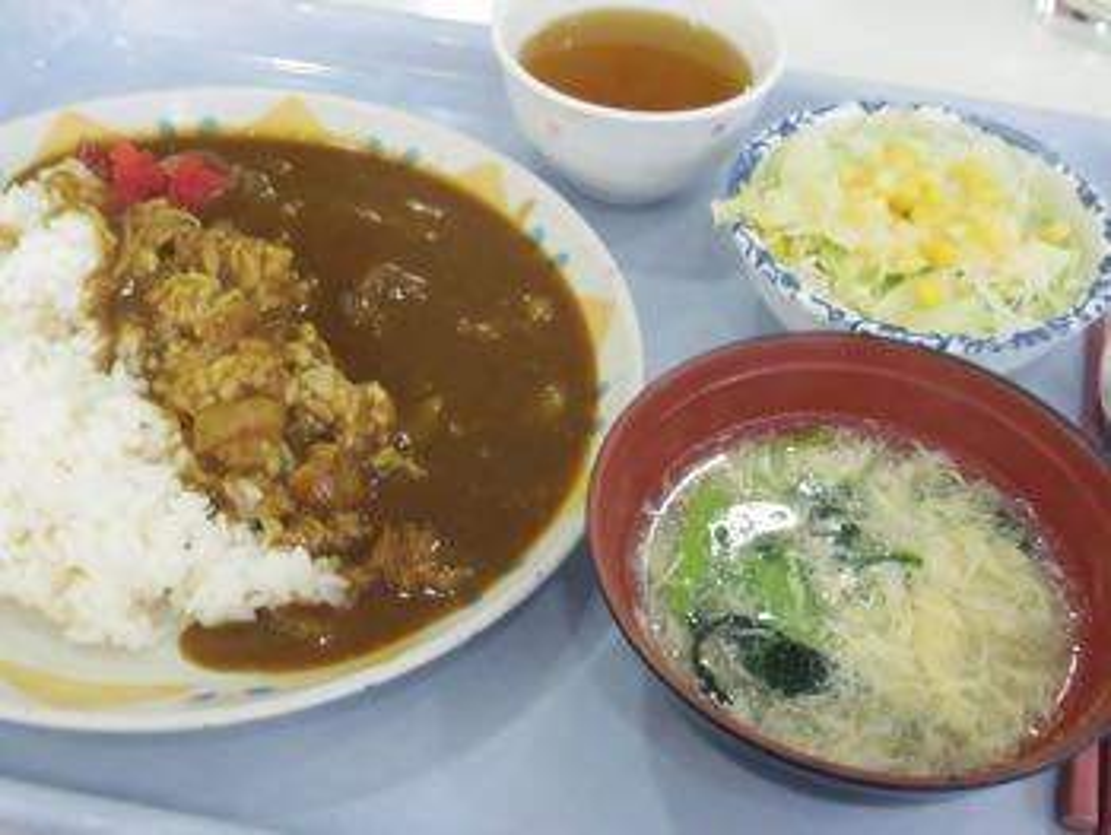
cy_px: 418
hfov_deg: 40.4
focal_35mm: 47
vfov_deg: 30.9
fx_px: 1509
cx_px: 556
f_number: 2.8
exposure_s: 1/125
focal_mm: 8.5
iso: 1600
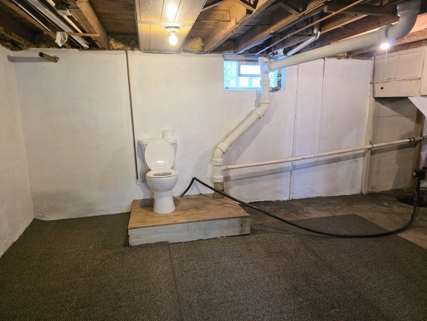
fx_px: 284
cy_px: 160
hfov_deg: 73.9
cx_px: 214
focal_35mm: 23
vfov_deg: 58.9
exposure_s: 1/120
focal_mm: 6.3
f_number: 1.7
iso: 800
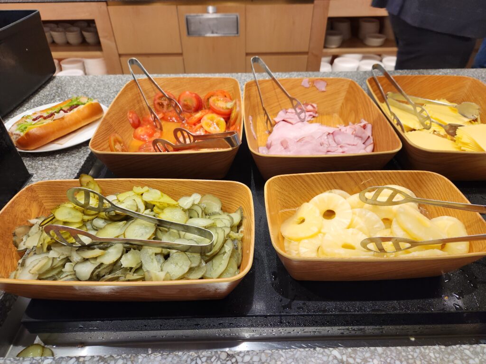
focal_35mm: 23
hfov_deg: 73.9
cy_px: 182
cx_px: 243
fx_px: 323
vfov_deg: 58.9
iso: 200
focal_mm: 5.4
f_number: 1.8
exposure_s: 1/100
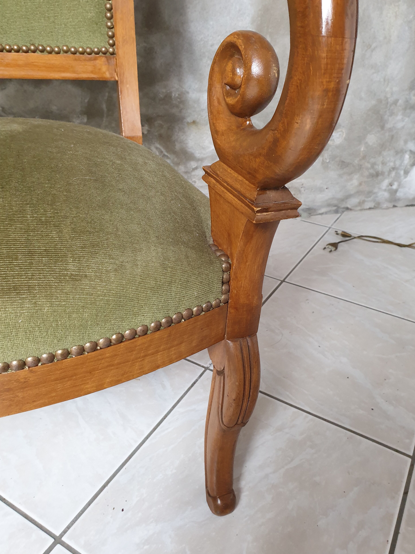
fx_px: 432
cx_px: 208
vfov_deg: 65.3
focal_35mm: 27
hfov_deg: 51.4
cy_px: 282
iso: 250
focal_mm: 4.3
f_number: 2.4
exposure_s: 1/50
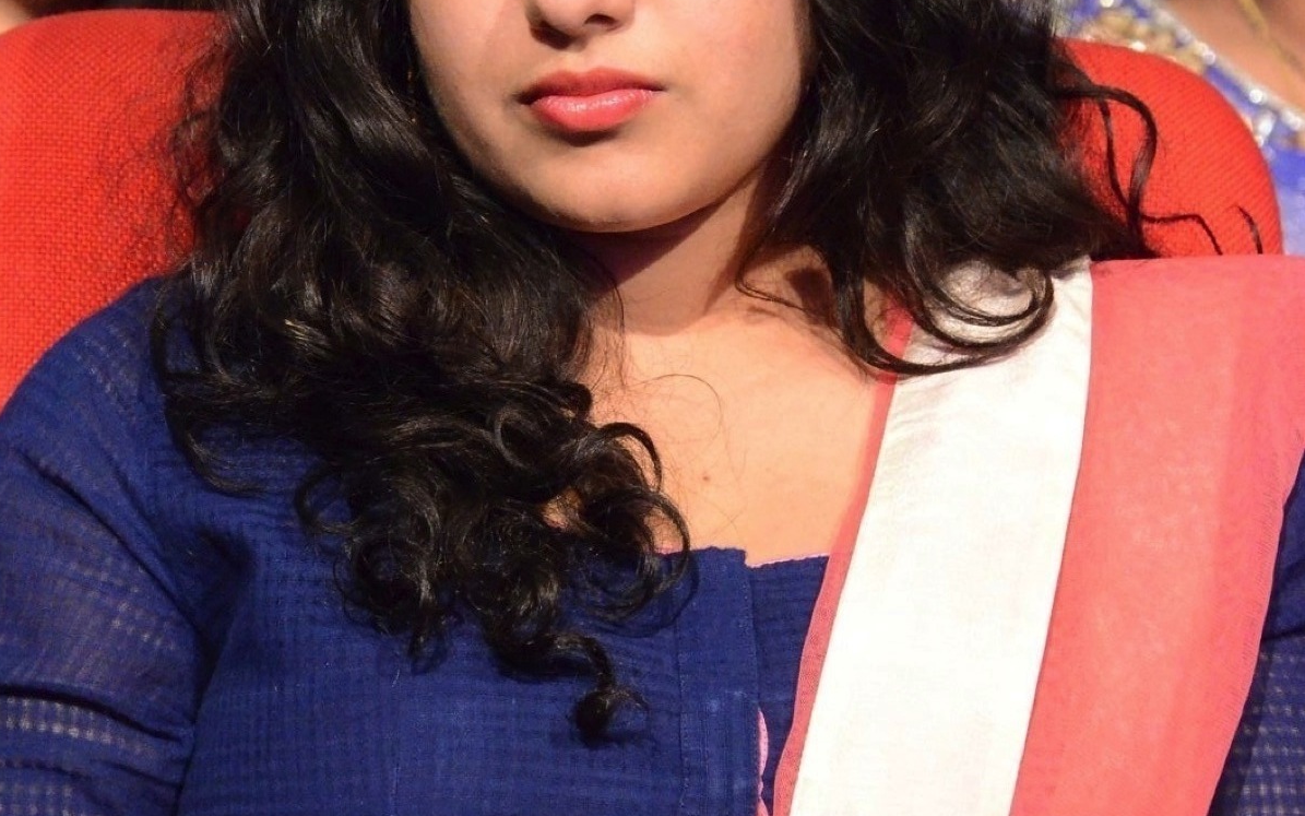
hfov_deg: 8.6
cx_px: 652
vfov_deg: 5.4
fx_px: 8635
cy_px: 276
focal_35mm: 243
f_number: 5.6
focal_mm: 105
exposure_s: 1/80
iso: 8000
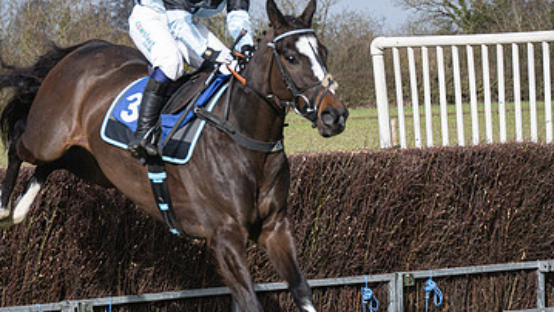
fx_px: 3408
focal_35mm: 232
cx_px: 428
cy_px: 161
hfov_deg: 9.3
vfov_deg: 5.2
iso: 400
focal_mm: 70
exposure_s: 1/5000
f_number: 4
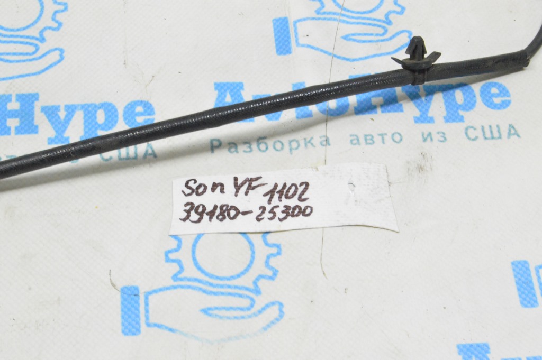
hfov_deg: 27.0
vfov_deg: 18.2
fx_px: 1128
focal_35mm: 75
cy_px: 180
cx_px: 271
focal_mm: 50
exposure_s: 1/15
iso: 6400
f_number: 20
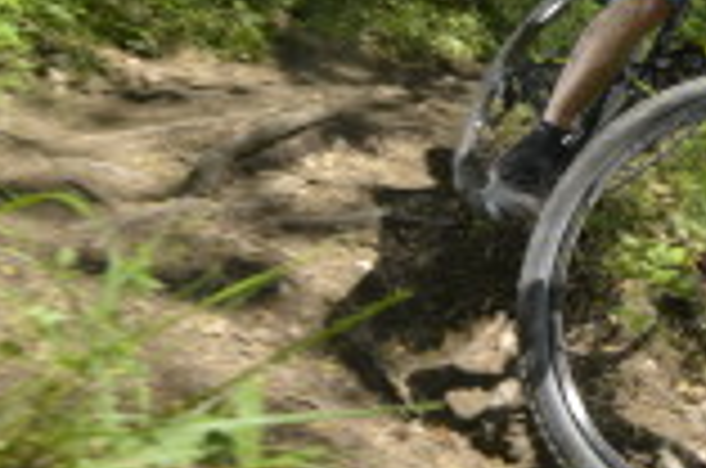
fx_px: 783
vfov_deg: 31.7
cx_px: 737
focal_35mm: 40
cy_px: 50
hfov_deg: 41.0
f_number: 6.3
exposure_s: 1/200
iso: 100
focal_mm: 14
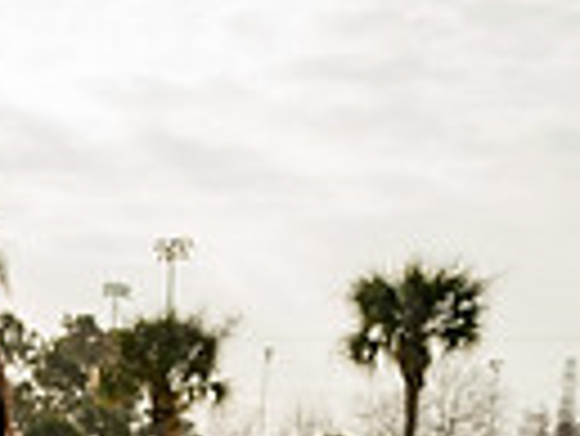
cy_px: 993
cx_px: -40
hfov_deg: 16.4
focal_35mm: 117
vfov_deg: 11.0
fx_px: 1962
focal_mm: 35
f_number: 6.3
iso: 100
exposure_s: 1/250
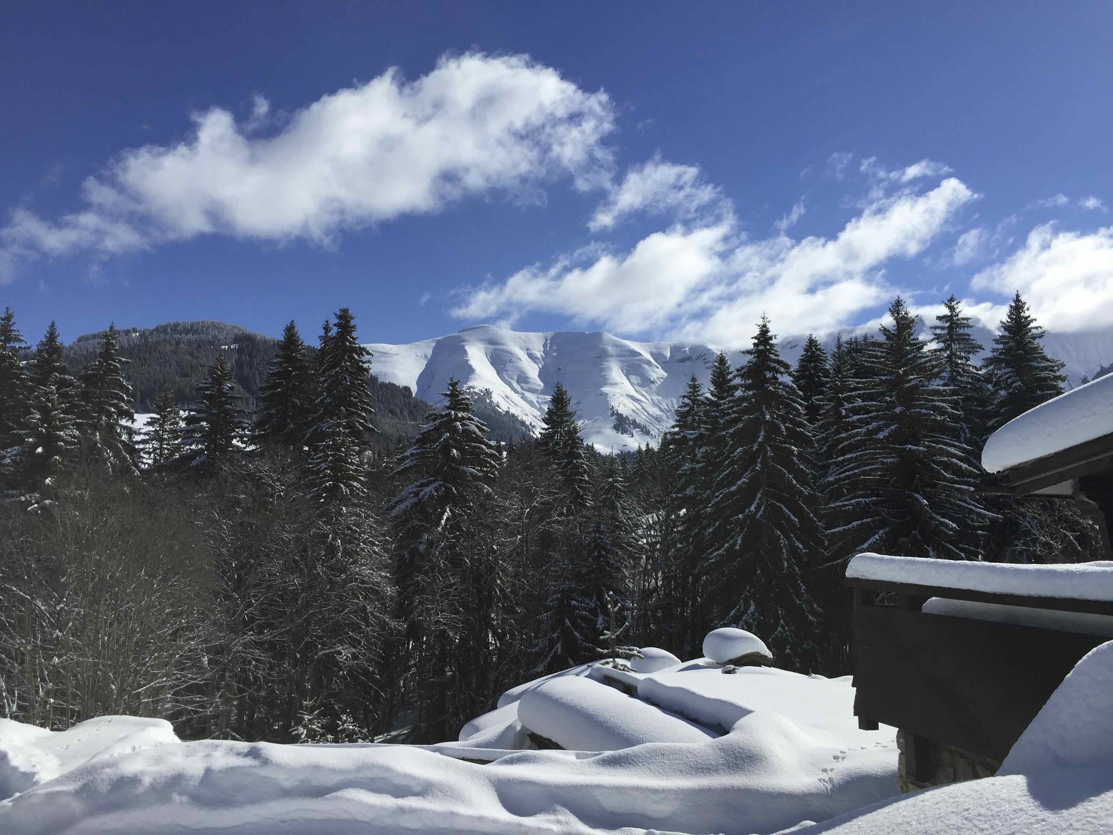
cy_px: 418
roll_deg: -0.5
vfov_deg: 48.2
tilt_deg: +8.1
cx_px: 556
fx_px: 932
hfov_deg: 61.7
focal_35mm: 29
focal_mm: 4.15
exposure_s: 1/5650
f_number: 2.2
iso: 32
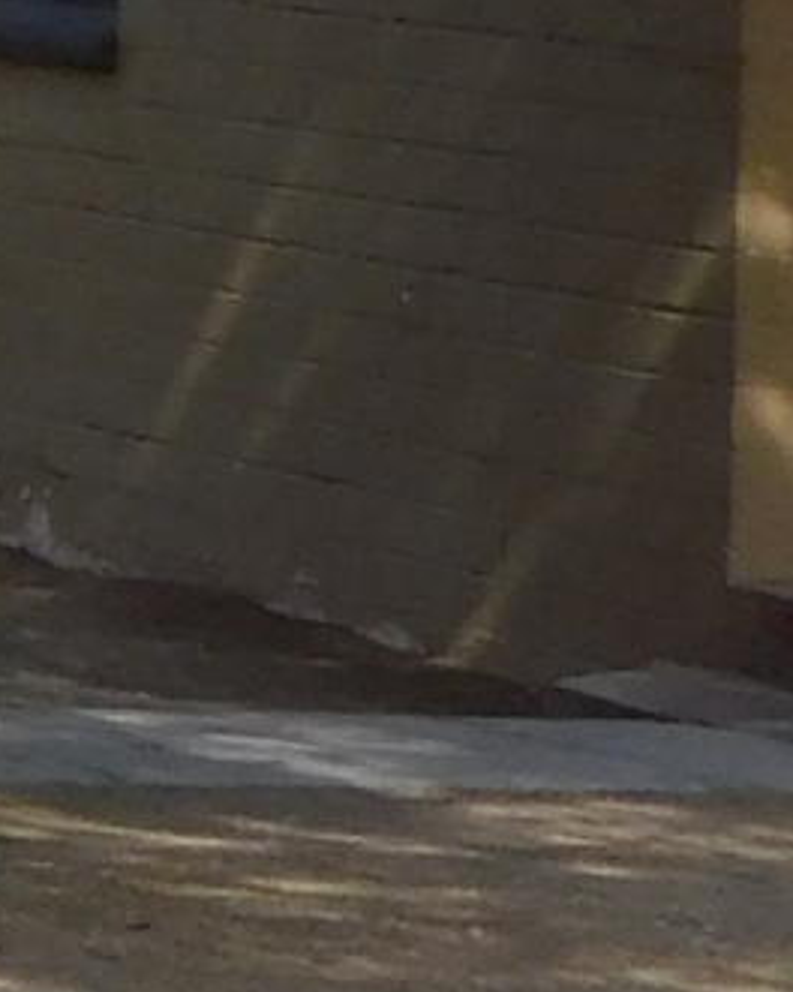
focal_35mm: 319
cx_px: -3490
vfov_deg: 6.0
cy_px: -568
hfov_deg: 4.1
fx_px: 9359
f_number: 3.5
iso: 125
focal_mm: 6.3
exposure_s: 1/800
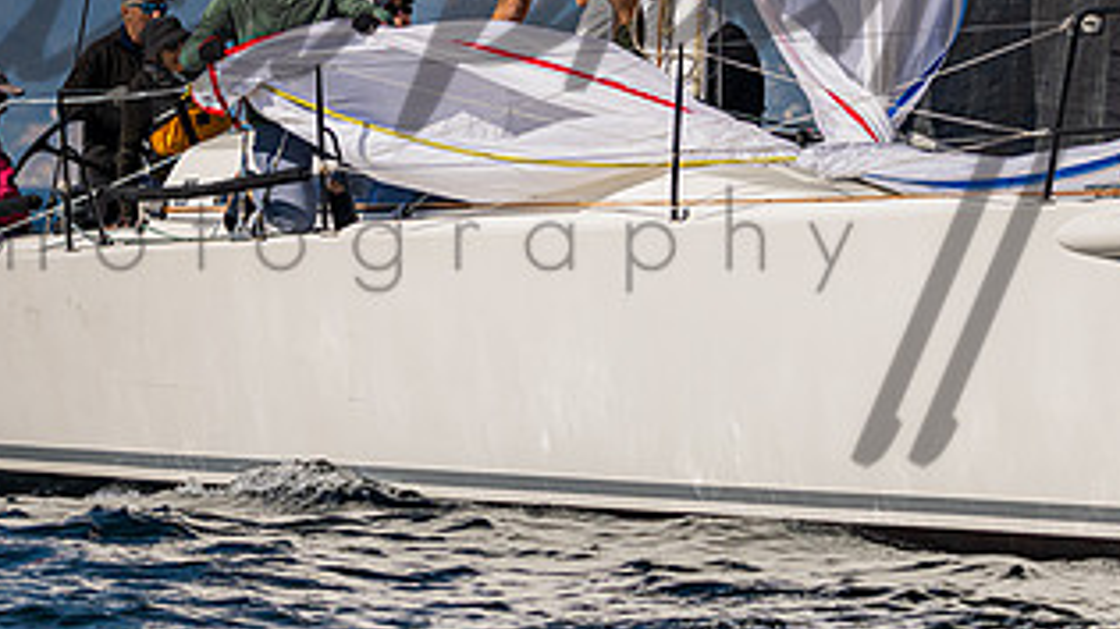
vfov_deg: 3.8
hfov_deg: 6.7
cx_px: 697
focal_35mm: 320
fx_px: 9501
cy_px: -27
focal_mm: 160
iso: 400
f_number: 4.8
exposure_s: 1/6400
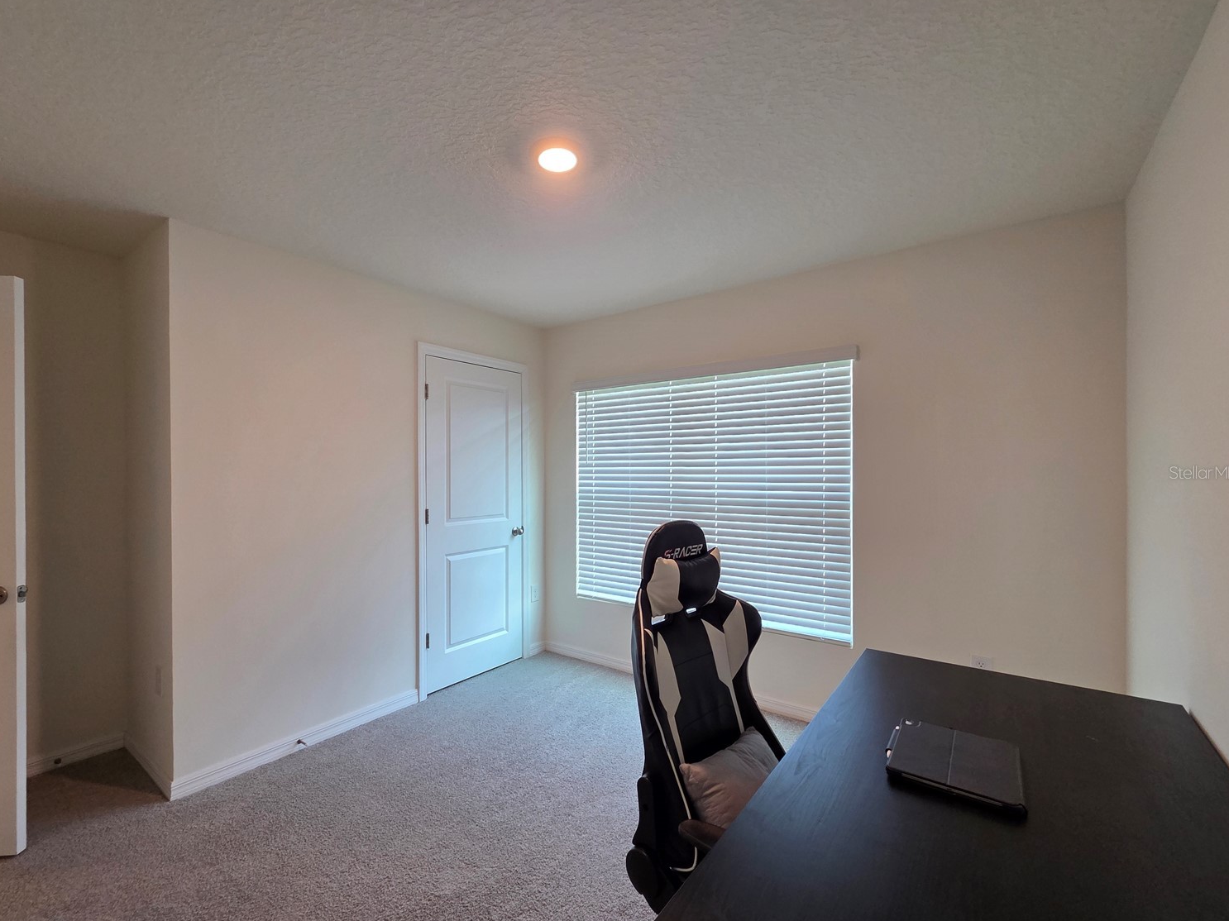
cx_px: 586
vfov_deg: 85.6
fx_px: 497
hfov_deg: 102.0
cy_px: 472
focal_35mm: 14
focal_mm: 2.2
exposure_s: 1/60
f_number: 2.2
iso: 160
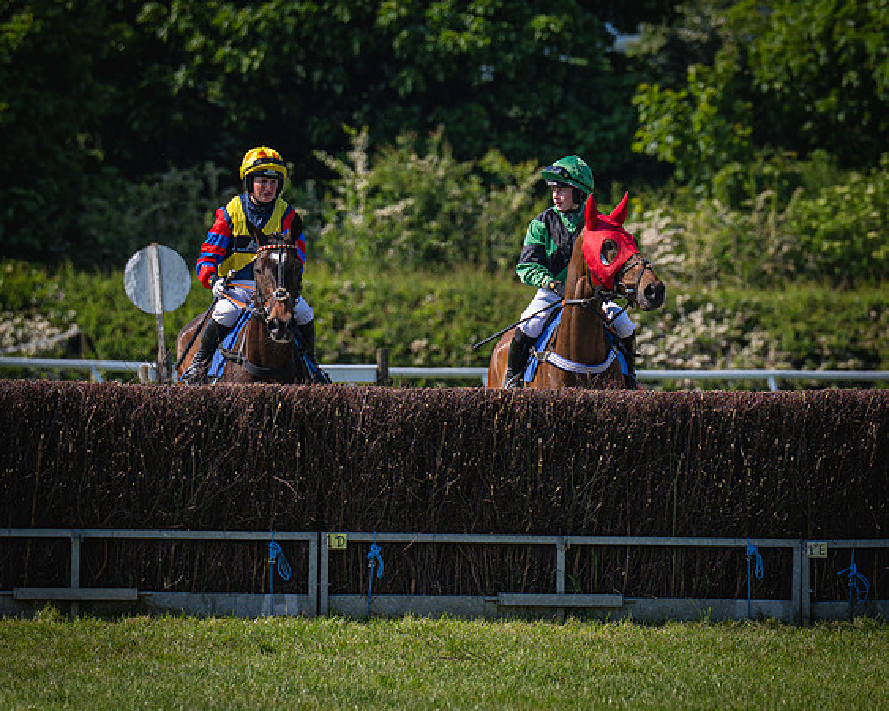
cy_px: 337
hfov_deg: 3.5
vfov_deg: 2.8
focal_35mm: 556
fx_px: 14621
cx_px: 601
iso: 200
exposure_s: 1/1600
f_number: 4.5
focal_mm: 200
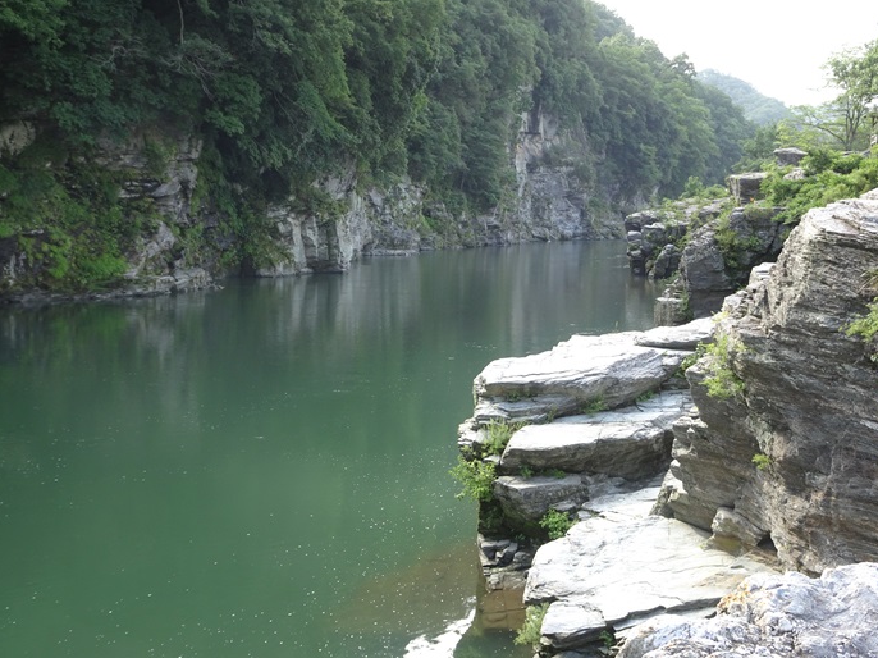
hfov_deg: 38.9
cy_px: 328
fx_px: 1242
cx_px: 440
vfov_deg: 29.7
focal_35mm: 49
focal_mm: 8.18
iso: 80
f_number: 4.5
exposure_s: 1/60
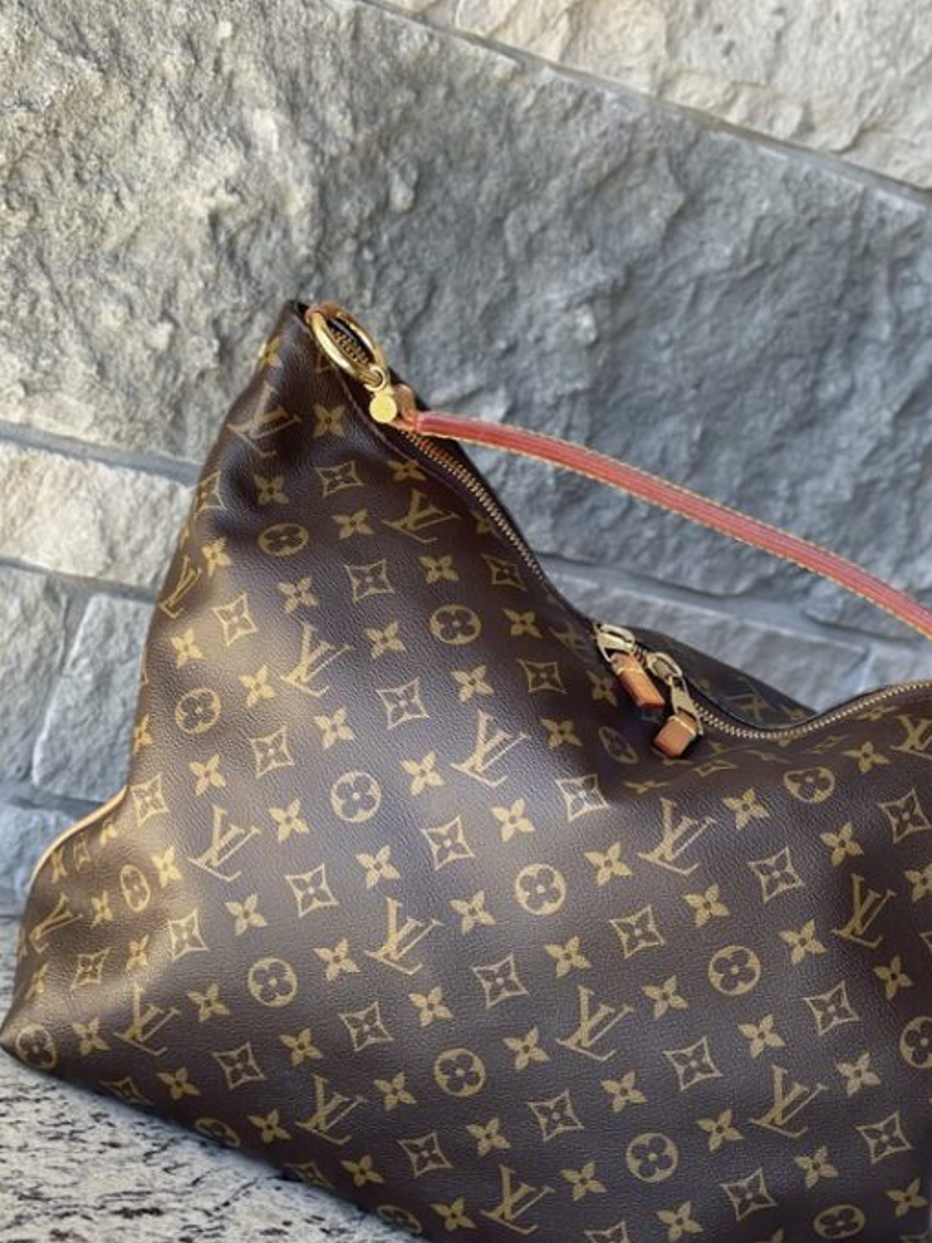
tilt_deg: -13.1
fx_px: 3160
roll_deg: -22.5
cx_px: 582
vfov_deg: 22.2
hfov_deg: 16.8
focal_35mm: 88
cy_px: 731
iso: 40
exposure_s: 1/121
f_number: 2.2
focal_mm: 7.5
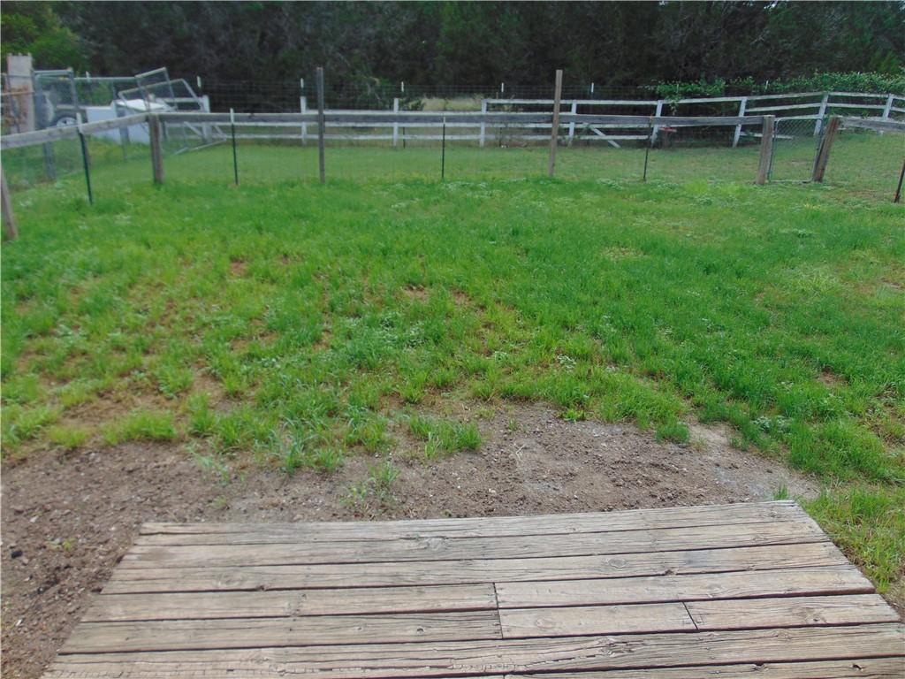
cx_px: 452
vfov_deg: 54.9
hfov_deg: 69.4
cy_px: 340
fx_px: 654
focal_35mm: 25
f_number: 3
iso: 80
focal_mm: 4.5
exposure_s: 1/1000
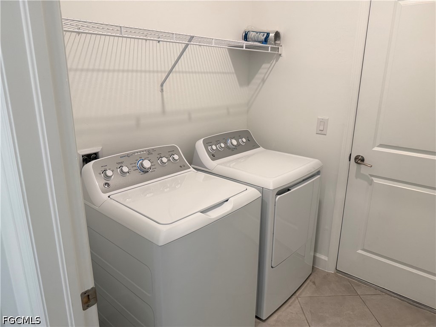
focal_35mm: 24
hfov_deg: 71.6
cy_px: 164
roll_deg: -0.6
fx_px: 302
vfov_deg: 56.8
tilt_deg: -14.1
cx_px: 218
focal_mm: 6.76
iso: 160
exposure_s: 1/120
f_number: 1.78
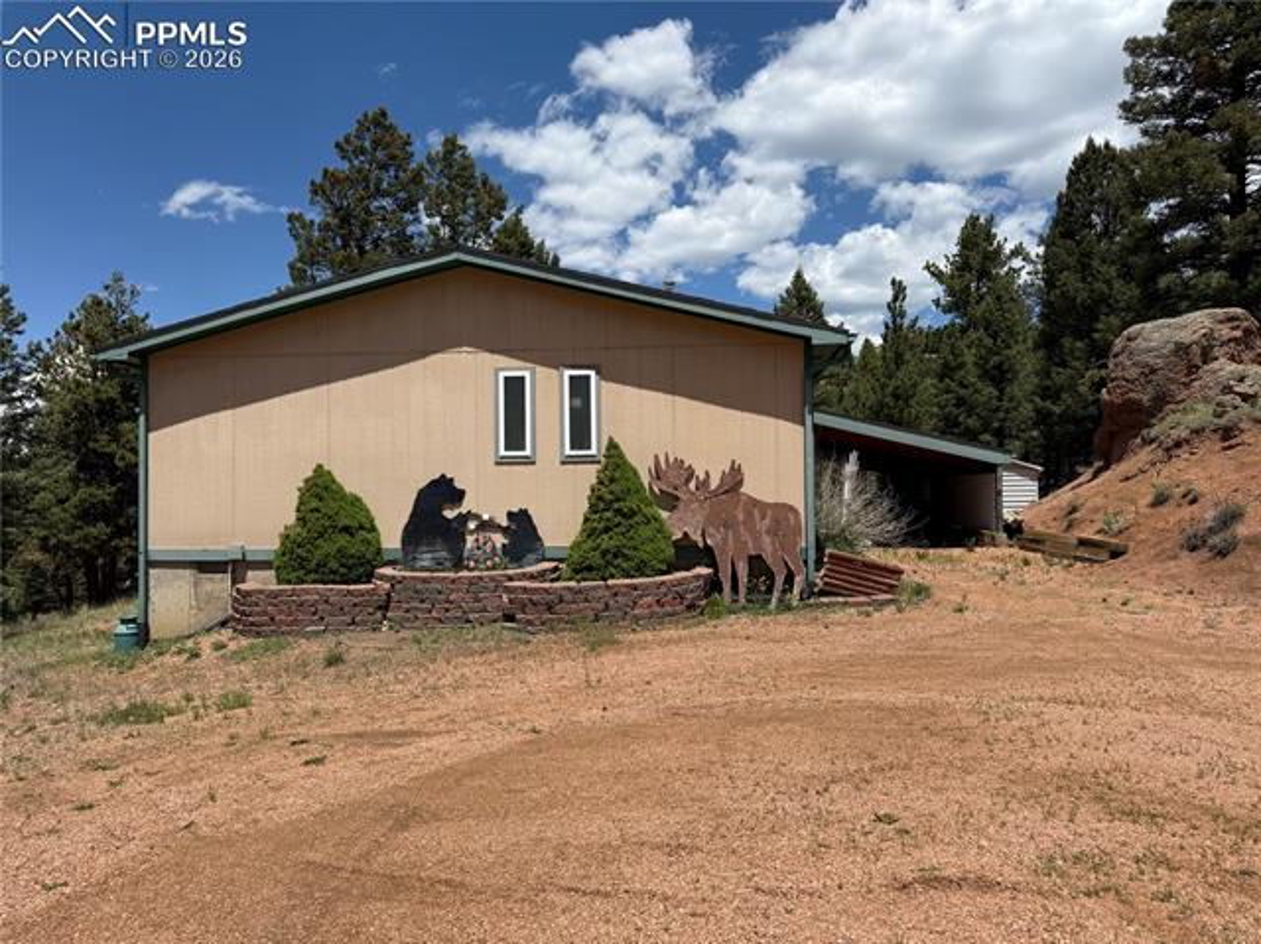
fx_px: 874
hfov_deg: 71.6
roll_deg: +1.1
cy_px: 472
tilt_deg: +1.6
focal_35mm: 24
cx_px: 630
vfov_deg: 56.8
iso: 80
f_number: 1.78
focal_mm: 6.76
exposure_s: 1/6711
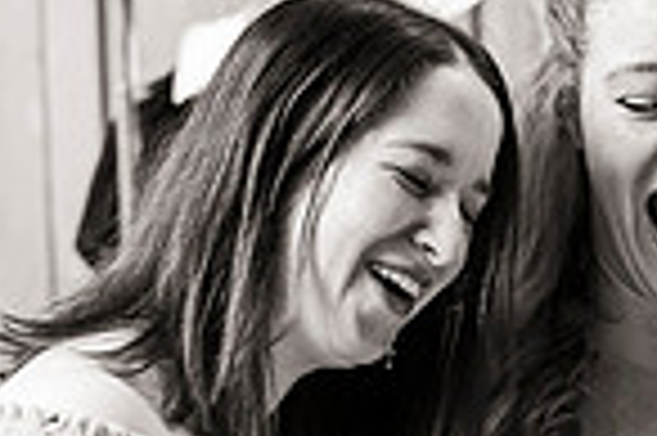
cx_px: 693
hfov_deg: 10.2
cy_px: 400
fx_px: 3628
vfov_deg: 6.9
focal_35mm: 199
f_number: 2.8
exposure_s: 1/250
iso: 1600
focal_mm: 50
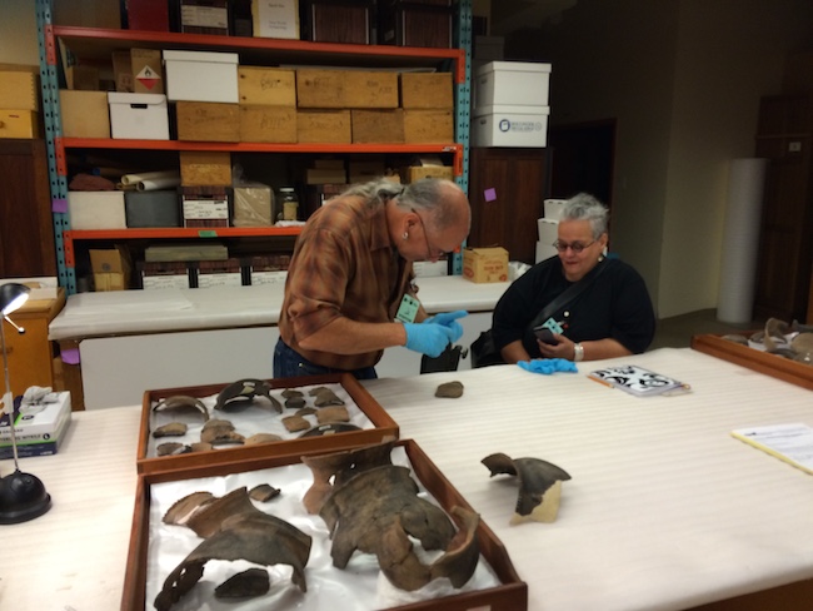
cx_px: 406
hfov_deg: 61.6
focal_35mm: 29
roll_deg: -0.3
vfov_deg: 48.3
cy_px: 306
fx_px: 681
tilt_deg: -10.2
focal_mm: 4.15
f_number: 2.2
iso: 80
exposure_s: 1/30
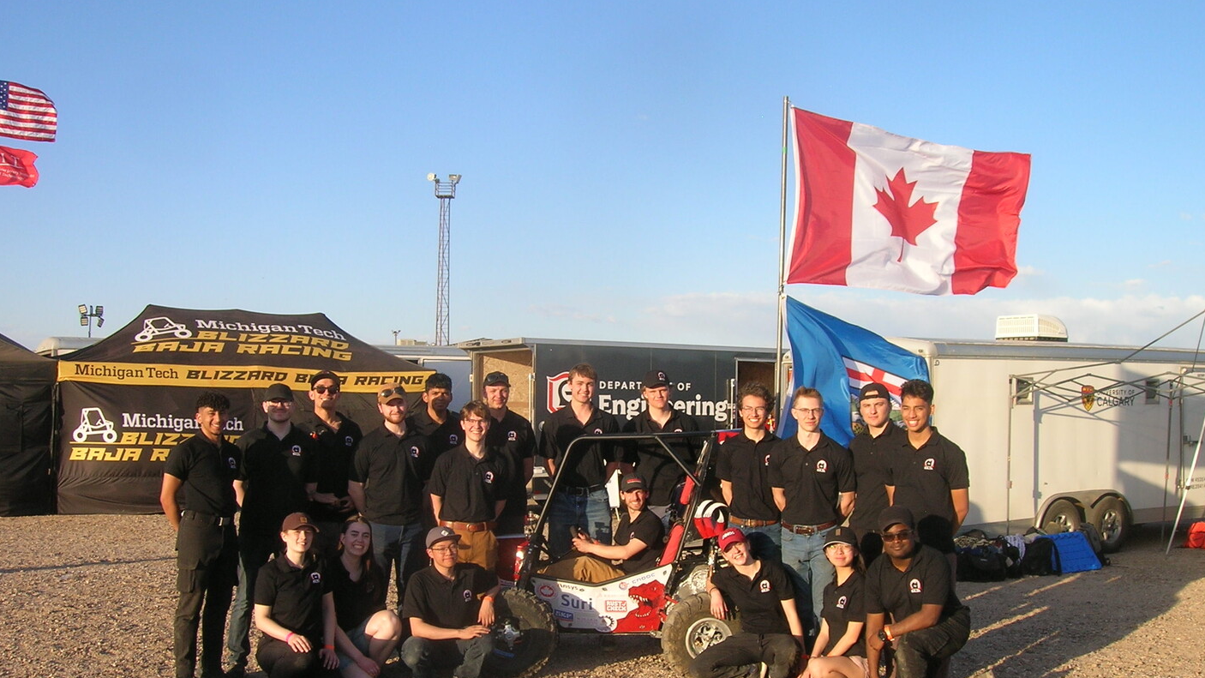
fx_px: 1214
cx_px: 601
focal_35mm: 38
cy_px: 423
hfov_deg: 52.8
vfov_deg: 31.1
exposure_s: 1/196
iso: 50
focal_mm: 5.7
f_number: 4.9
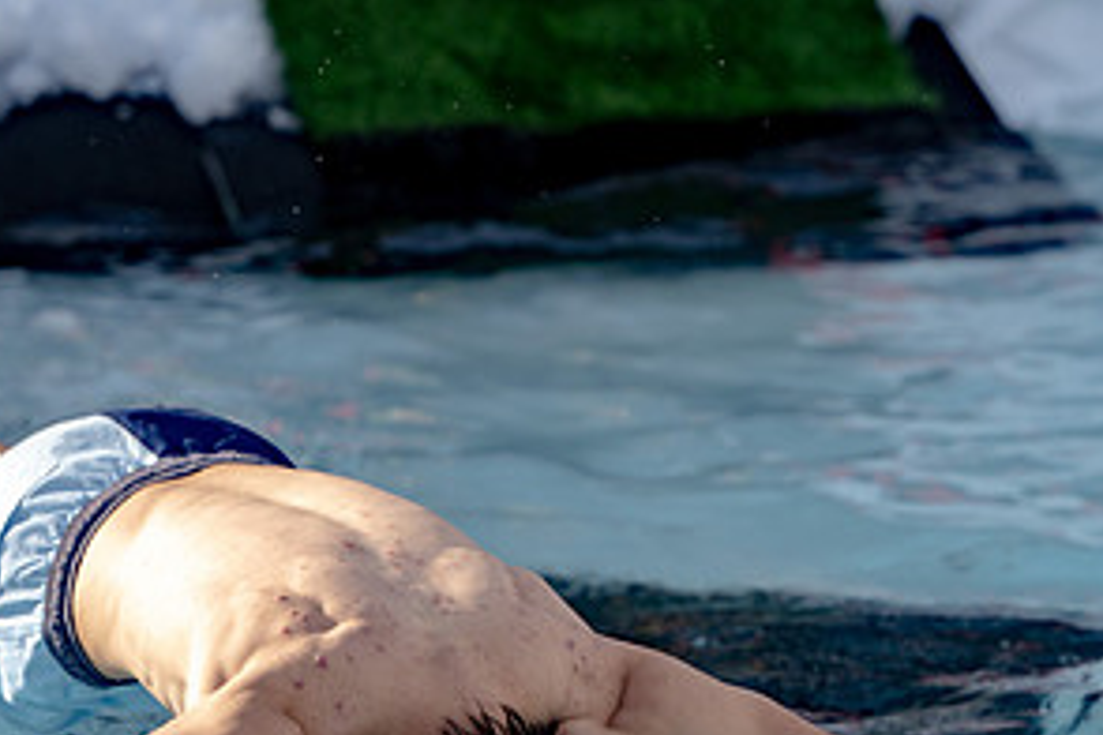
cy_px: 407
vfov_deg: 5.2
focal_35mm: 263
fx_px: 8057
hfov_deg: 7.8
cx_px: 633
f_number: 2.8
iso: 100
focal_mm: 105
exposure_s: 1/2000
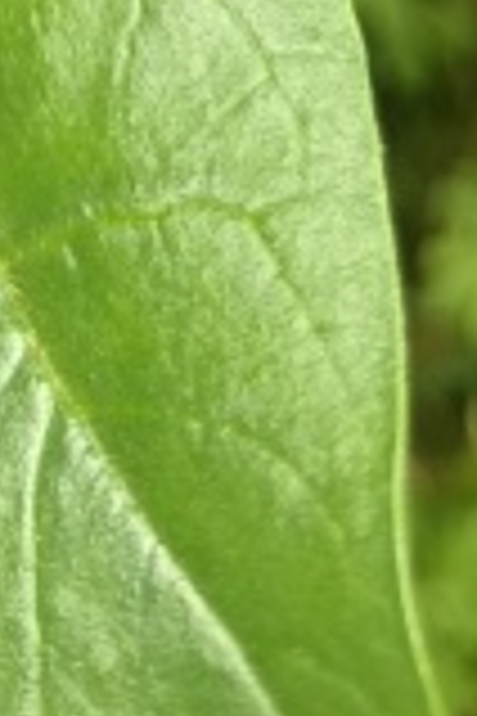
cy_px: -1488
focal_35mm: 161
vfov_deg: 9.6
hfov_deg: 7.9
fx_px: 3200
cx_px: -675
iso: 107
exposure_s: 1/100
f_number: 1.88
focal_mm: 5.59
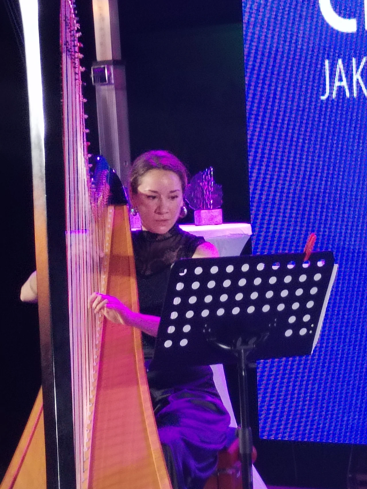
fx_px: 1810
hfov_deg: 11.6
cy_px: 244
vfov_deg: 15.4
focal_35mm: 128
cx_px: 184
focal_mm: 4.75
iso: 410
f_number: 1.8
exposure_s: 1/33.3
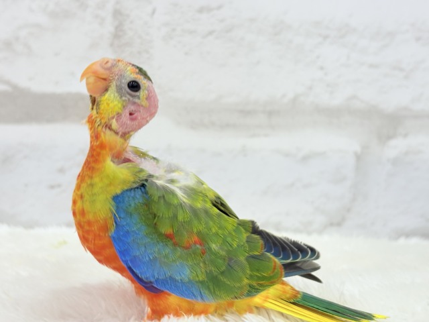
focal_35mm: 52
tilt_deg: -5.0
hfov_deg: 36.8
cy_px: 161
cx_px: 214
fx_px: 644
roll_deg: -1.9
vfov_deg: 28.0
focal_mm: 5.96
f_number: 1.6
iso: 40
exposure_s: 1/50
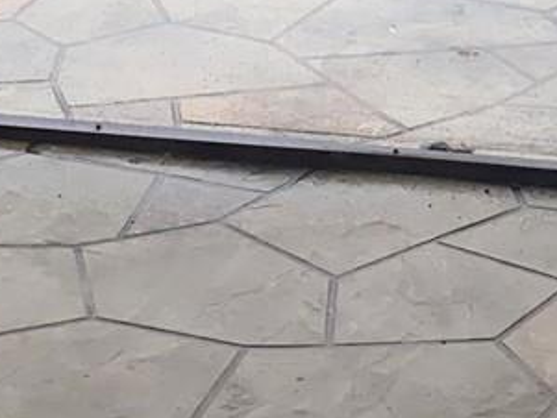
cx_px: 446
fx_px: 2221
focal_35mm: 138
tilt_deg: -6.3
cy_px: -510
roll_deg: +0.5
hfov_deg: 14.2
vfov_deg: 9.7
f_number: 1.8
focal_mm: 4.25
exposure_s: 1/120
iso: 50
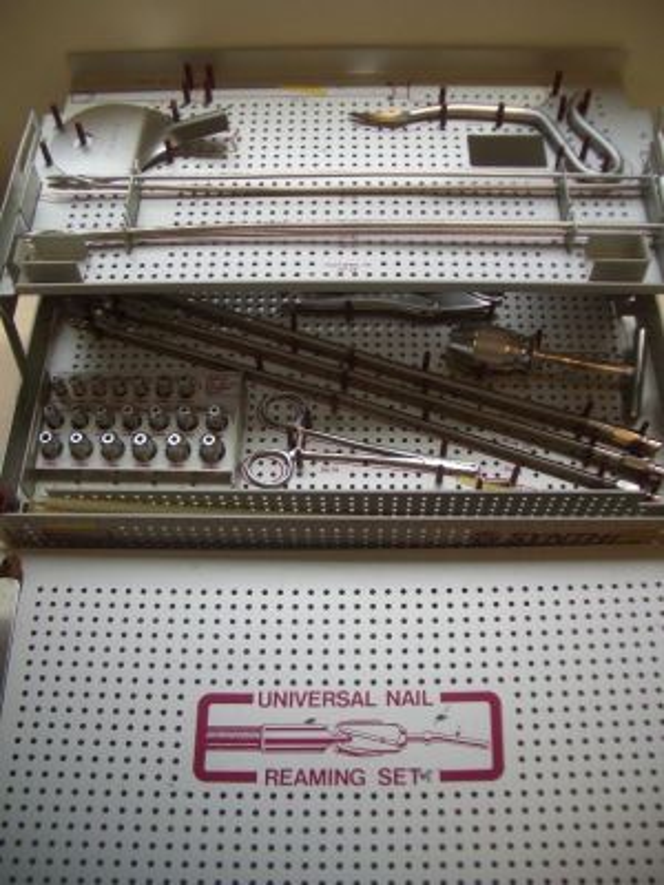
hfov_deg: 40.7
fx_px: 895
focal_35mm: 35
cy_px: 442
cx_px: 332
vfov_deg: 52.6
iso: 50
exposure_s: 1/60
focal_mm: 5.8
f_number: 2.6
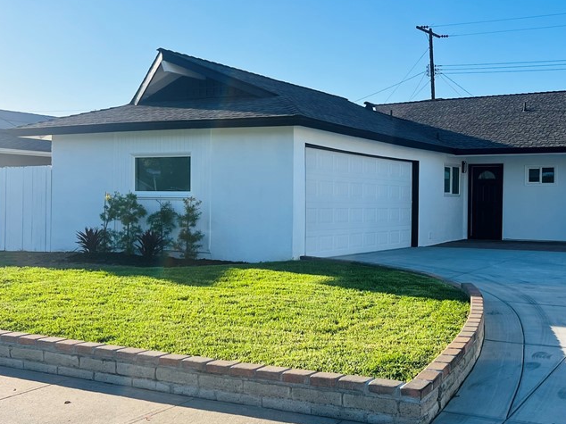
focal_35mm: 42
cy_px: 215
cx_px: 420
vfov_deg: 34.3
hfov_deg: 43.5
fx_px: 686
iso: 50
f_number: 1.5
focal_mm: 5.7
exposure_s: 1/3257
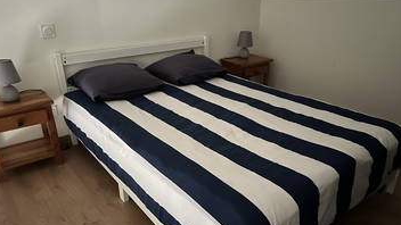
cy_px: 130
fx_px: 308
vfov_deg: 40.1
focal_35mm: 29
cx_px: 199
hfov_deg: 66.1
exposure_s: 1/11
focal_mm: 5.7
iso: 640
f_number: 1.5
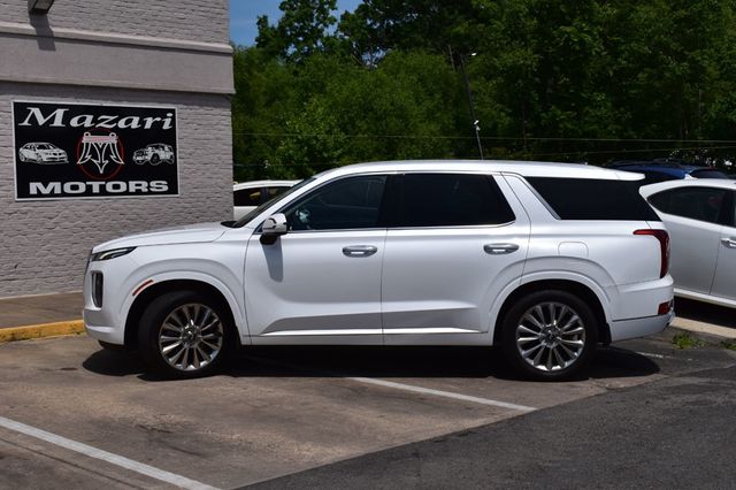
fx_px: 1073
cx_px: 368
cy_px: 245
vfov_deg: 25.7
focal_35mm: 52
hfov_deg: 37.9
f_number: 13
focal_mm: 35
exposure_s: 1/800
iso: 200
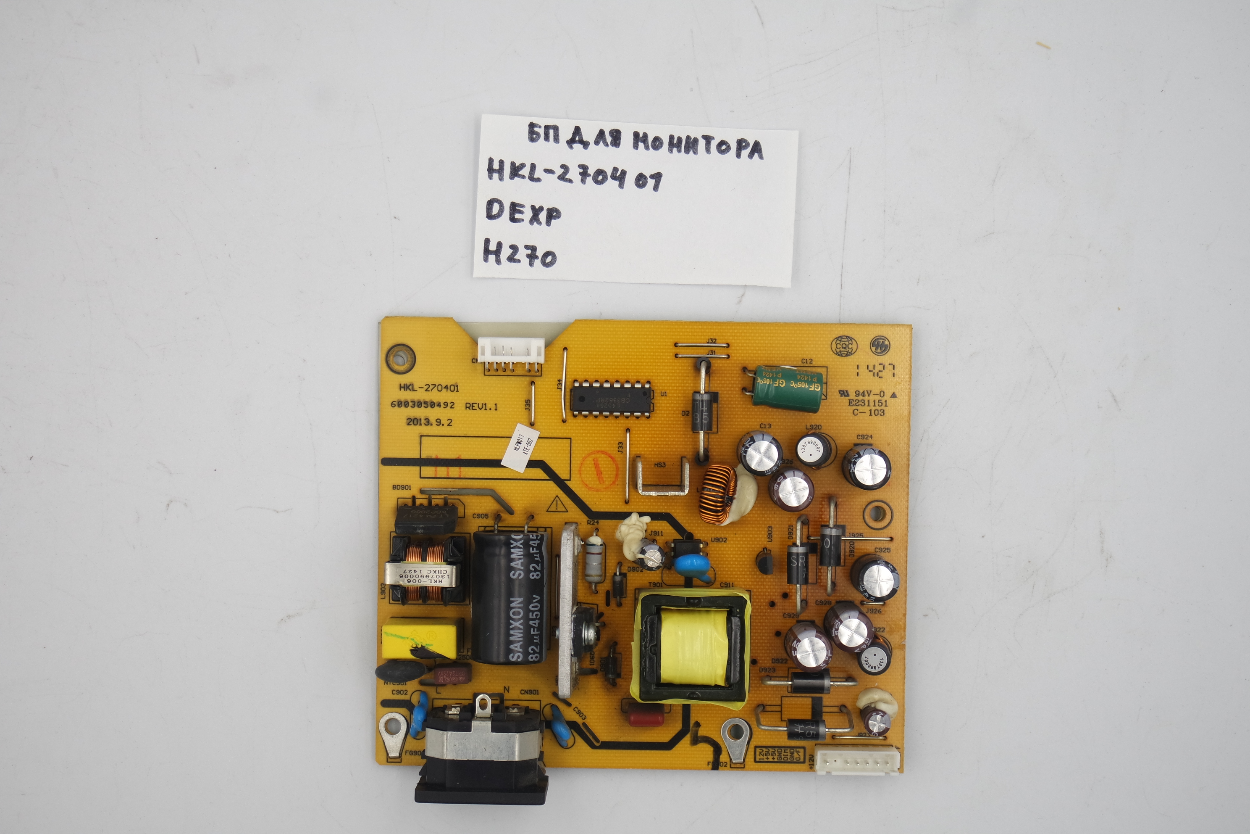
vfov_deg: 25.1
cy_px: 417
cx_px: 625
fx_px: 1875
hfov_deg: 36.9
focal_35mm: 54
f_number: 5
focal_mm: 20
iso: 160
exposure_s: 1/125
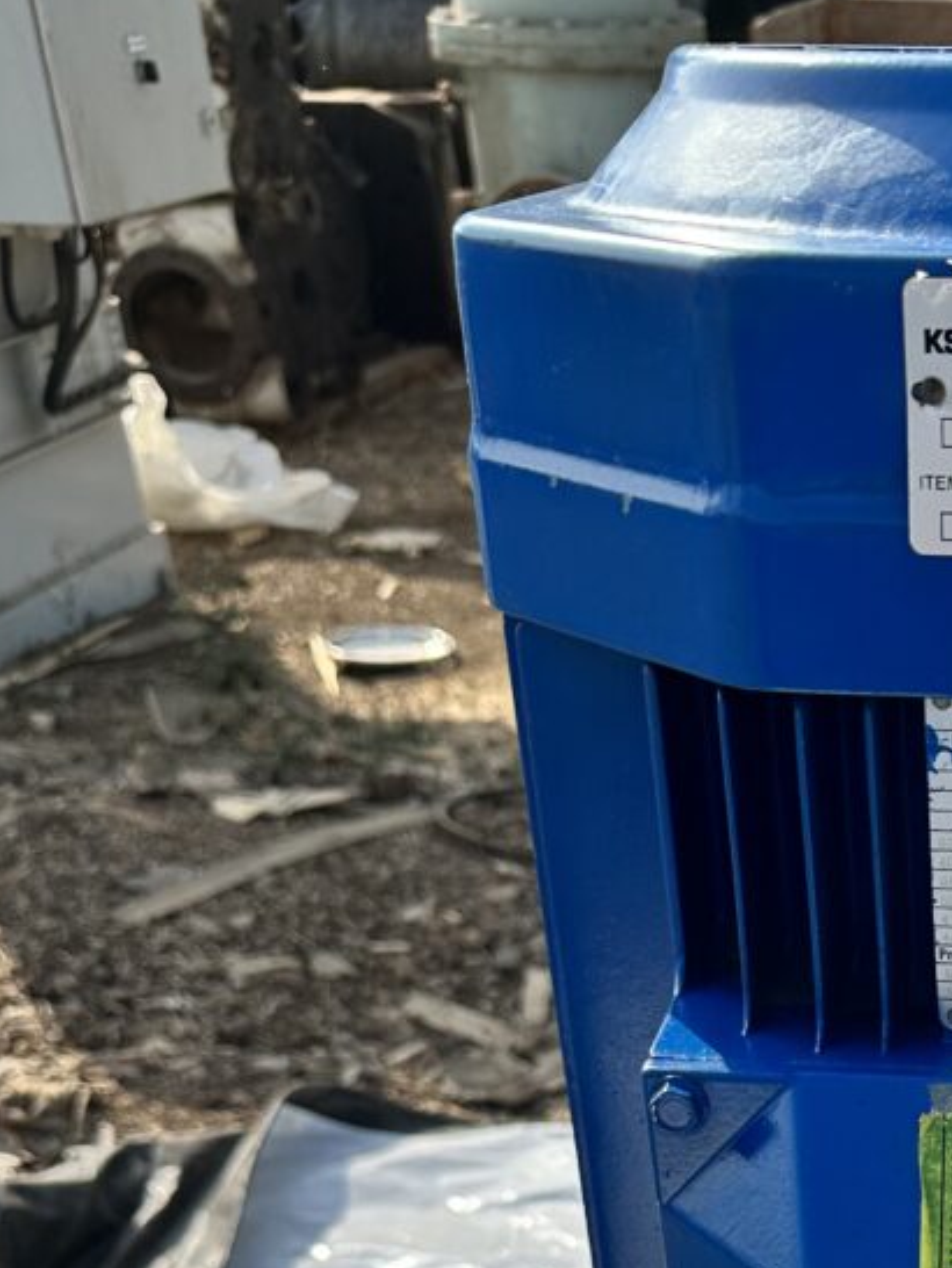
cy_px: 1527
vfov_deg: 28.1
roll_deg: -3.1
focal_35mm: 60
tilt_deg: -34.1
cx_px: 1131
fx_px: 2198
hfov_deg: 22.6
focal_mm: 6.86
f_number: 1.78
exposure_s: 1/4762
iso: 80
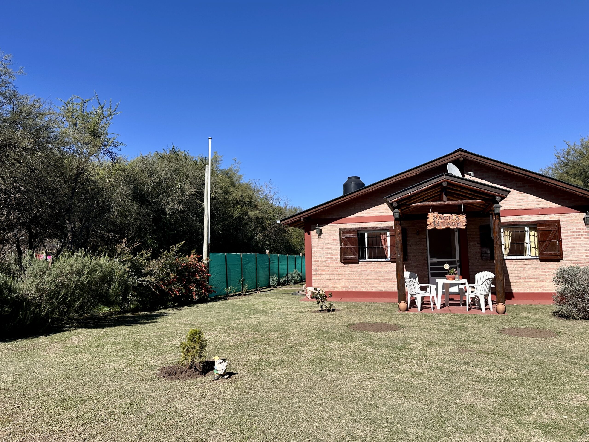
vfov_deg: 56.8
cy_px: 221
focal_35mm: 24
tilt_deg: +5.0
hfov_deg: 71.6
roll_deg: -0.5
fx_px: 408
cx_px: 294
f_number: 1.78
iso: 80
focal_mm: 6.86
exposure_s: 1/4348
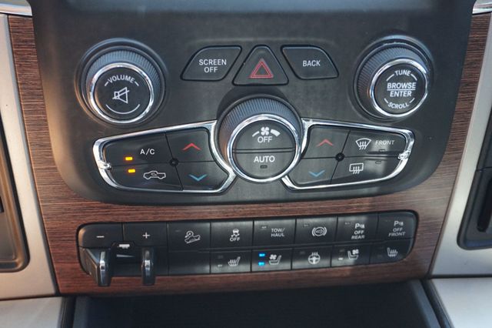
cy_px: 164
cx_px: 246
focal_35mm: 44
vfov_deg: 30.8
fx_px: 594
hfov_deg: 45.0
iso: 1250
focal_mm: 29
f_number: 4.5
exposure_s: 1/60
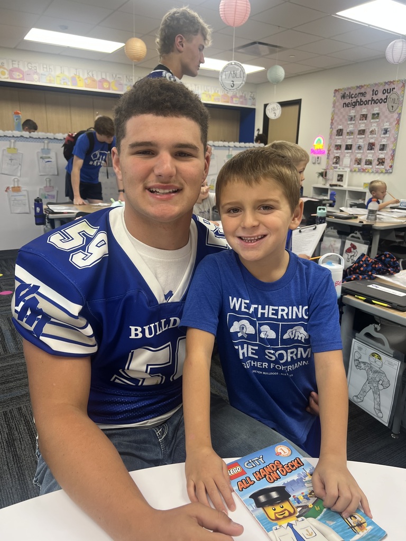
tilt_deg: -16.1
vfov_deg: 67.3
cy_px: 270
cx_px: 203
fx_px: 407
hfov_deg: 53.1
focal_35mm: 26
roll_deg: -1.4
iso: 125
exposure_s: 1/120
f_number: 1.5
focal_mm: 5.7
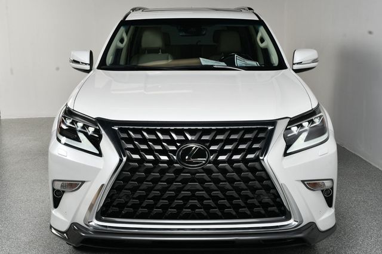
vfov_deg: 28.0
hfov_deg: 41.1
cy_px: 127
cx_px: 191
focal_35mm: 48
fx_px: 509
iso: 100
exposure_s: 1/160
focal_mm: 32
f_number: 13
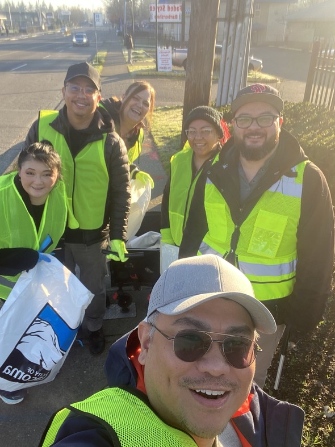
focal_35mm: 30
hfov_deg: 46.8
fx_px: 387
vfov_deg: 60.0
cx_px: 168
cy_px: 224
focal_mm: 2.71
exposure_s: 1/122
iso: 32
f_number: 2.2
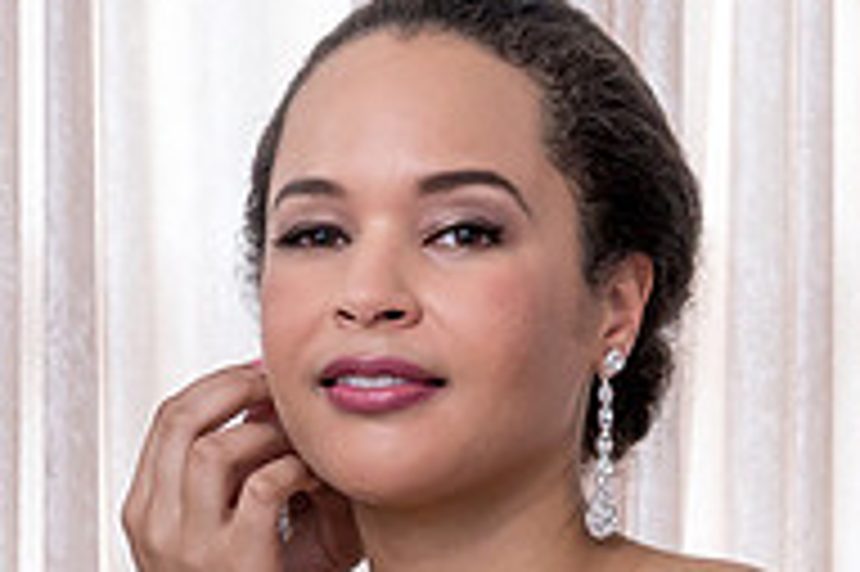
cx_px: 96
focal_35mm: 300
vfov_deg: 4.5
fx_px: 7160
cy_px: 1057
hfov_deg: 6.9
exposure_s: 1/160
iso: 1250
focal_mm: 56
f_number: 6.3
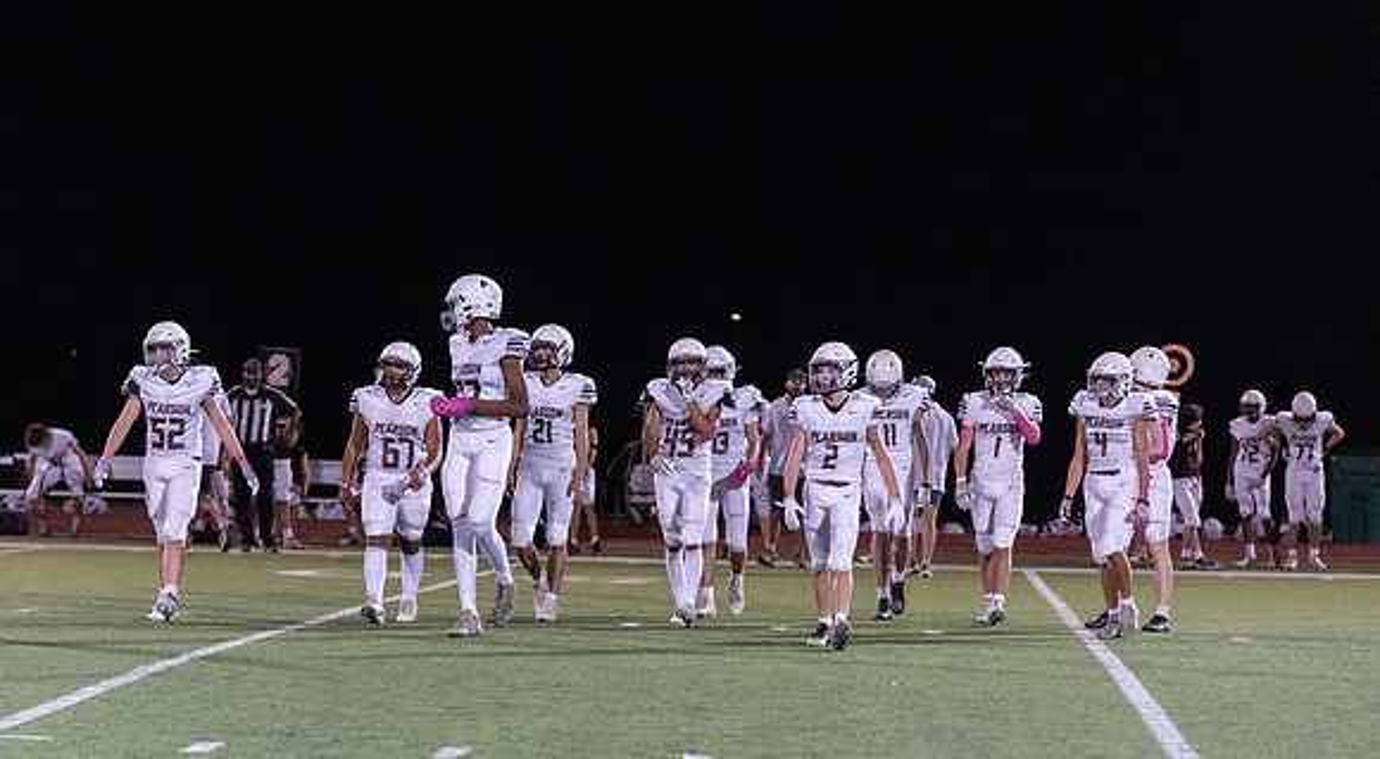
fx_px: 5439
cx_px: 557
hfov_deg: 14.5
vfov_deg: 8.0
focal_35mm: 149
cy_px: 548
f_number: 3.2
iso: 5000
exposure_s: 1/1000
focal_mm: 119
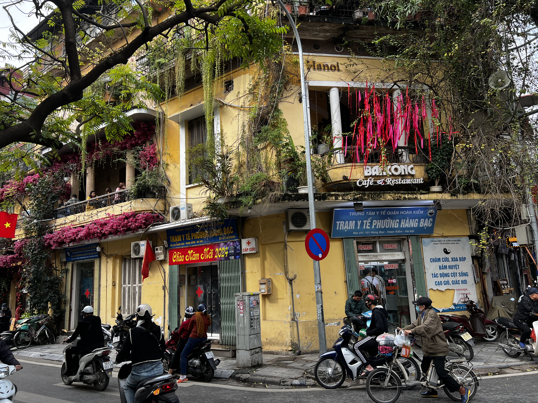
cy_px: 202
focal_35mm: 26
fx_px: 404
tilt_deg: +10.9
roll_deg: +2.6
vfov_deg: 53.1
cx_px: 269
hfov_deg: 67.3
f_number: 1.5
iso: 50
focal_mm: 5.7
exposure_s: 1/723
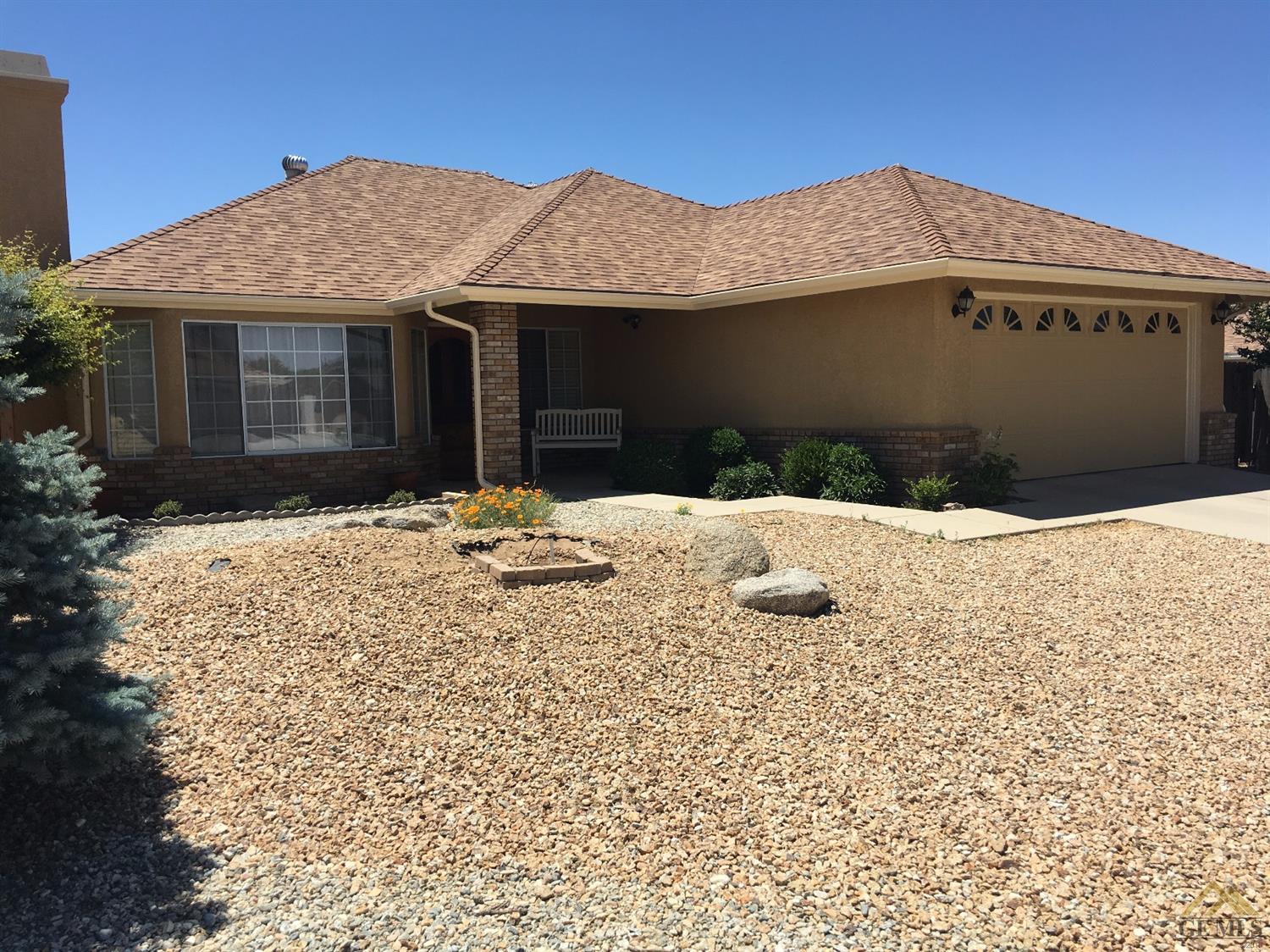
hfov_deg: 61.7
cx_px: 635
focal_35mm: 29
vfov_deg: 48.2
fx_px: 1064
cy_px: 476
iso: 25
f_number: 2.2
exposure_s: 1/1603
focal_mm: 4.15
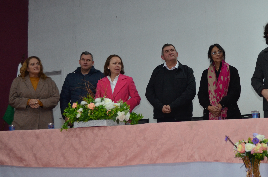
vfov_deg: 23.3
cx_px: 191
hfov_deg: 34.0
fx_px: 431
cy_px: 91
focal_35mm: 58
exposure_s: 1/60
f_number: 4
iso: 800
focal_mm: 24
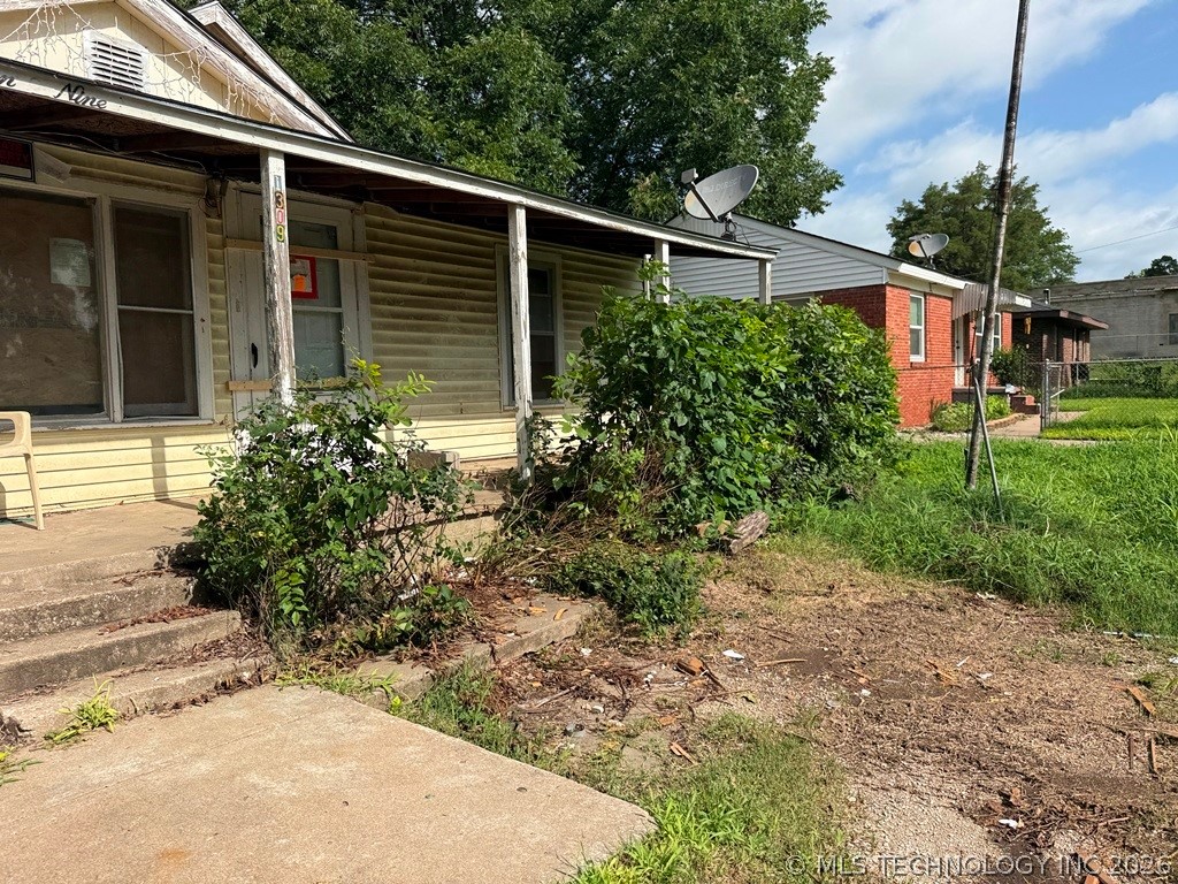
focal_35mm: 24
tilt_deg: -4.5
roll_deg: -0.2
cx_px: 589
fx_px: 817
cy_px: 442
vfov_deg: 56.8
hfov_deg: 71.6
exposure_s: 1/4673
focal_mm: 6.76
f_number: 1.78
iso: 80
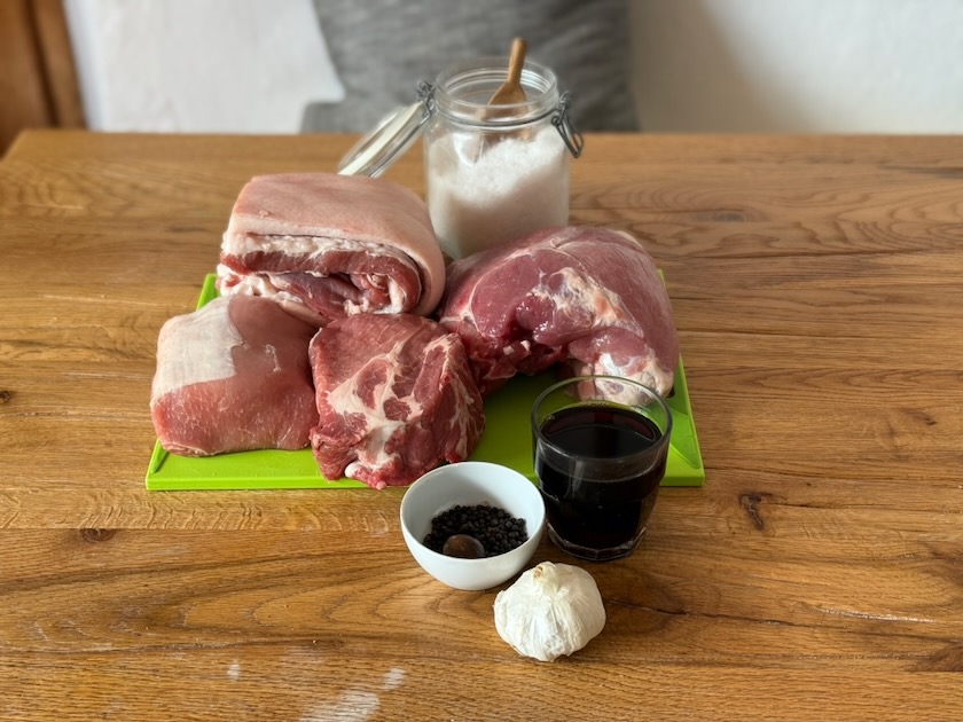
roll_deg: +0.6
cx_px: 482
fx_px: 1335
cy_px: 361
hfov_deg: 39.7
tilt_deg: -35.5
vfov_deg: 30.3
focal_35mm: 48
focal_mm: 6.76
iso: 80
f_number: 1.78
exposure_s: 1/121
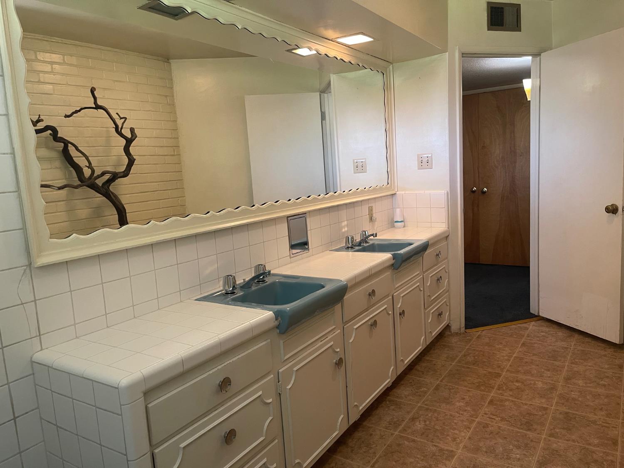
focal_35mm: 25
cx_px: 312
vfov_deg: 54.9
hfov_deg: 69.4
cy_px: 234
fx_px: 451
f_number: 1.6
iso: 200
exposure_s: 1/60
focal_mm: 5.1
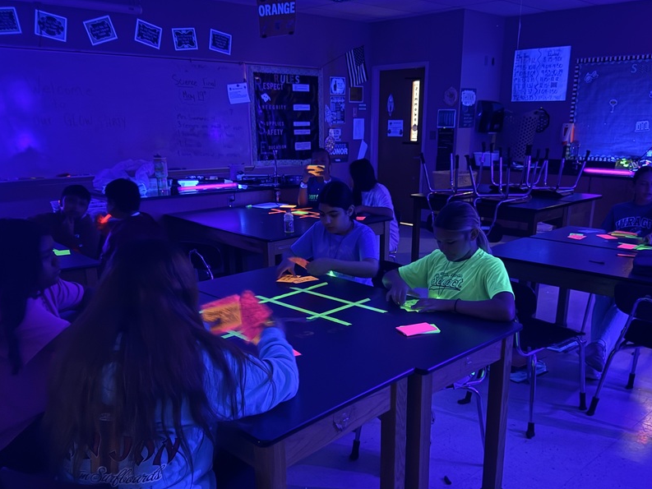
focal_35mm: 31
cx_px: 339
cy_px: 301
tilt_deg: -16.4
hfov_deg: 58.3
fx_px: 584
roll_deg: +0.2
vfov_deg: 45.1
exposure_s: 1/15
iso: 2000
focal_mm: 6.76
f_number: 1.78
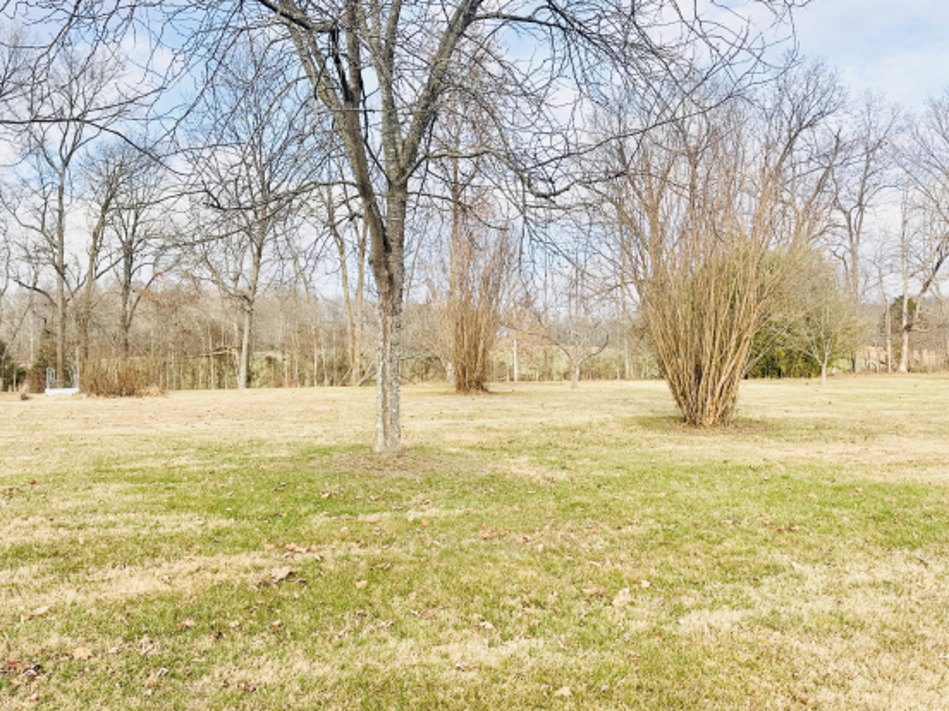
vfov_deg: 48.2
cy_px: 349
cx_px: 388
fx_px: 795
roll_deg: -0.3
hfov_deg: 61.2
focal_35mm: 29
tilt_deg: +1.0
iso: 80
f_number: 1.78
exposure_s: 1/2252
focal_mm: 6.86
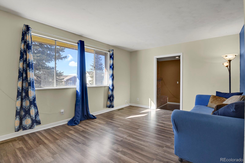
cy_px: 82
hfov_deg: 93.3
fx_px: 116
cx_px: 122
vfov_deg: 70.4
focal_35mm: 17
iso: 900
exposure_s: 1/20
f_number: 8
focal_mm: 17
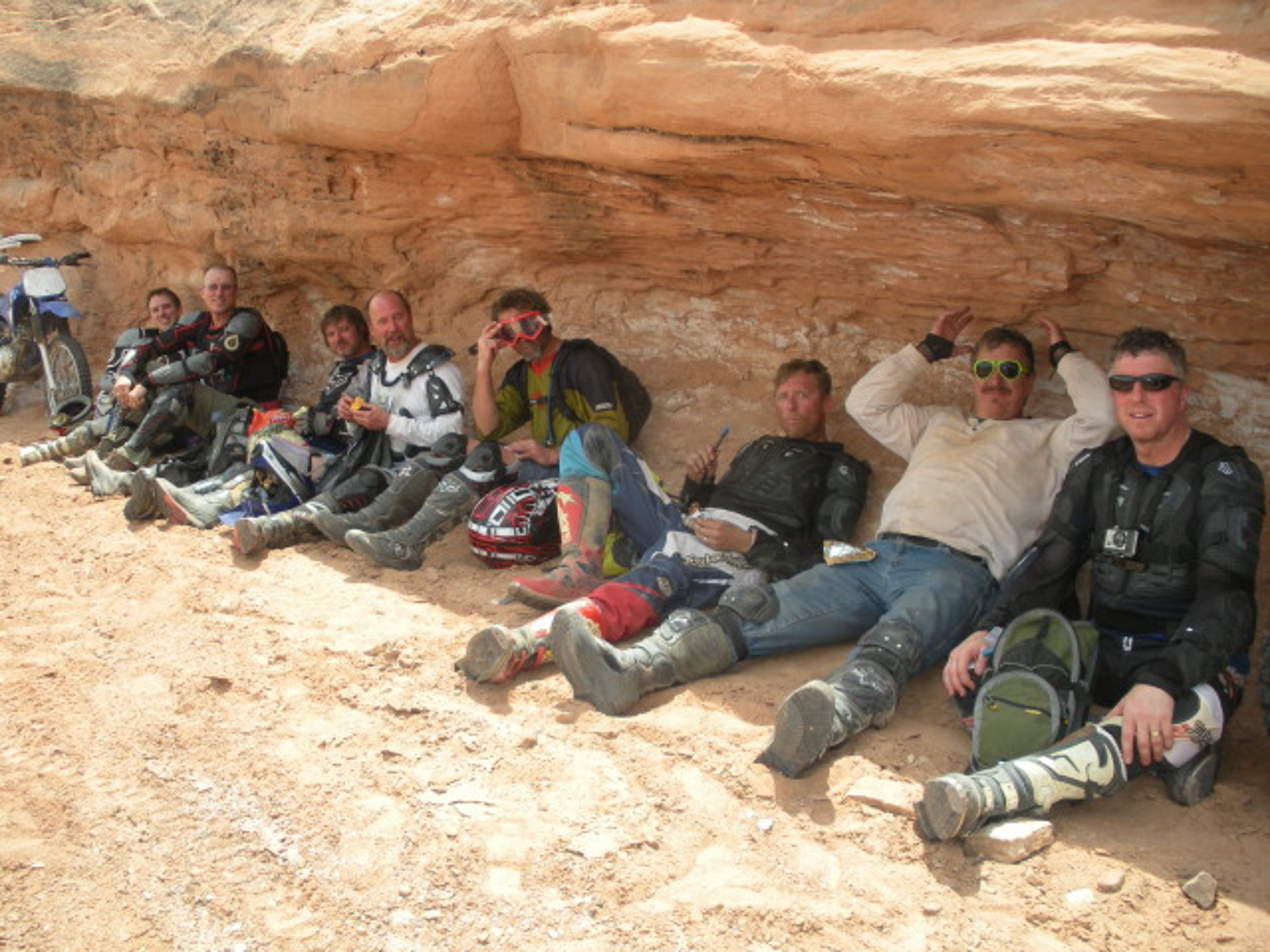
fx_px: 1321
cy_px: 476
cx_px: 635
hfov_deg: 51.4
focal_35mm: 36
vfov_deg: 39.7
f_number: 3.5
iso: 88
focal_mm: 6.3
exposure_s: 1/435
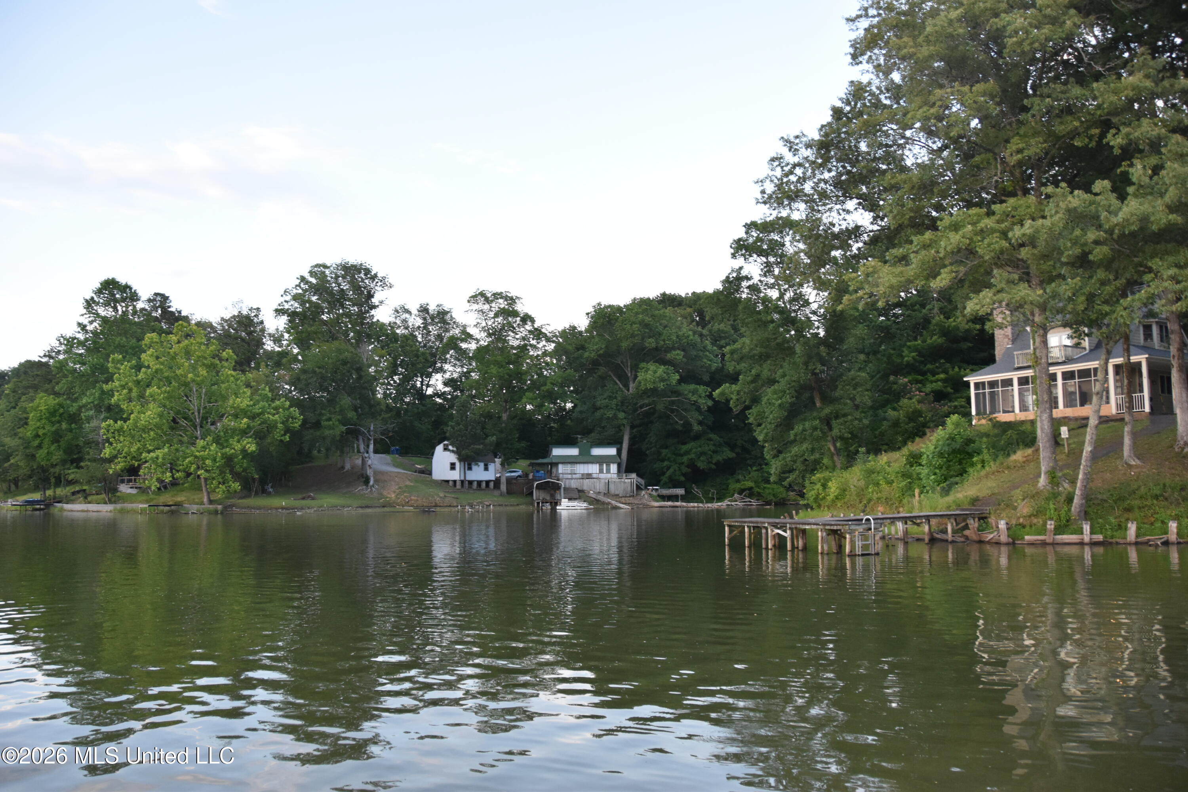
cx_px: 594
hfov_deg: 67.4
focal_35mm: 27
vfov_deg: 47.9
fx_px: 891
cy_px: 396
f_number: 3.5
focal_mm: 18
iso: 800
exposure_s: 1/200
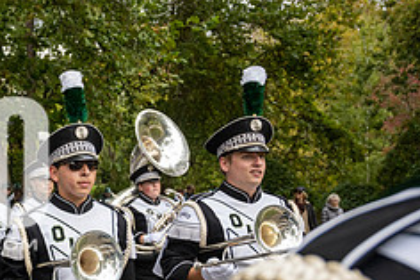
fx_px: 688
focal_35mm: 59
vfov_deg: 22.9
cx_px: -85
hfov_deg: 29.2
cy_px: 181
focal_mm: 24
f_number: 4
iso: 500
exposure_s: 1/1000
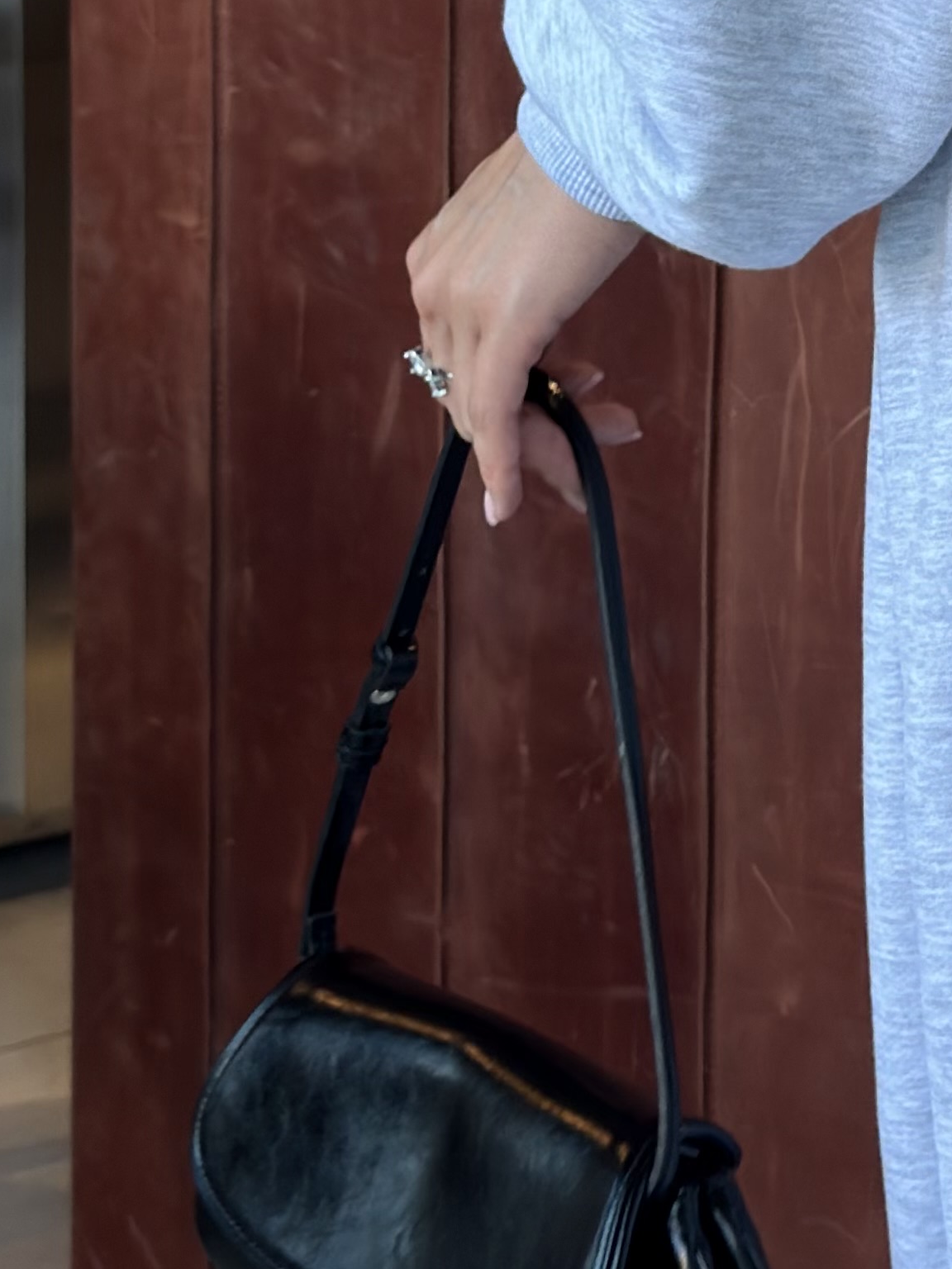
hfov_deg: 11.3
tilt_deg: -5.8
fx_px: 4620
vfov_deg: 15.2
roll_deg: -1.2
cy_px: -144
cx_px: 1411
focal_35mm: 126
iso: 64
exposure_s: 1/100
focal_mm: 6.76
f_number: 1.78
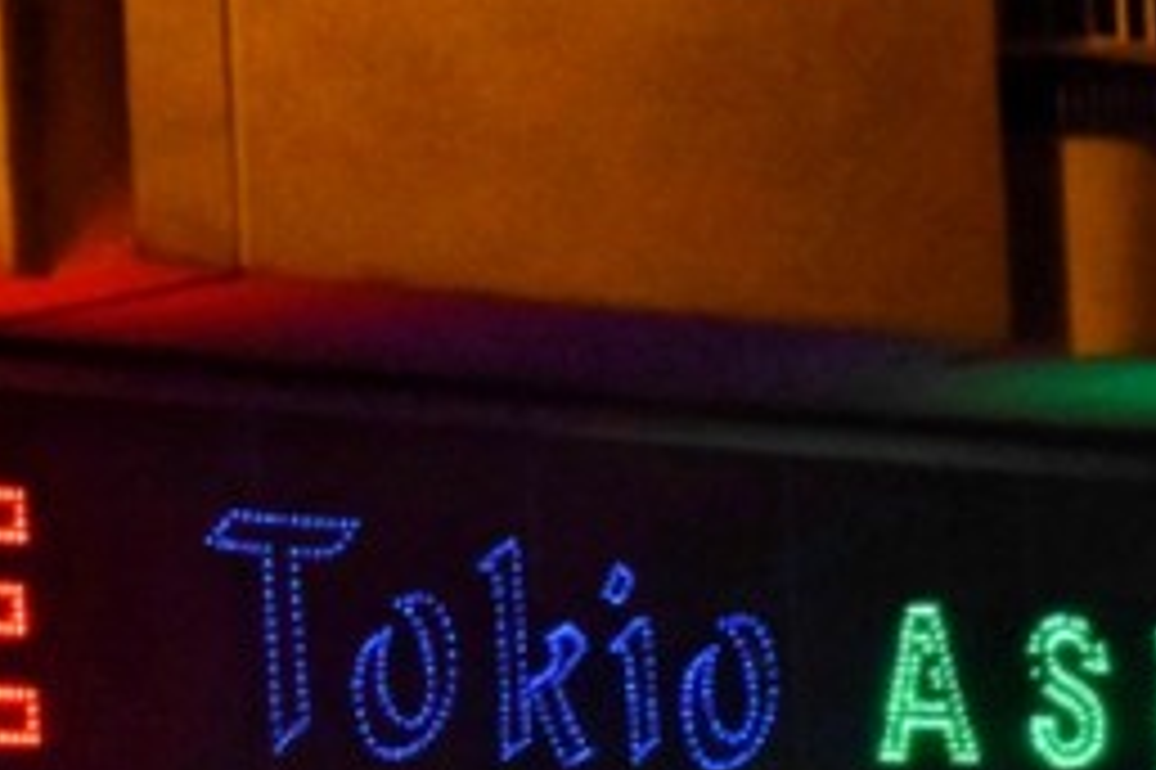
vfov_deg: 6.8
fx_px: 6418
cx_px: -436
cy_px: 932
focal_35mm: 200
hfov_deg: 10.0
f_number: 4.2
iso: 3200
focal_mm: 38
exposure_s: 1/125
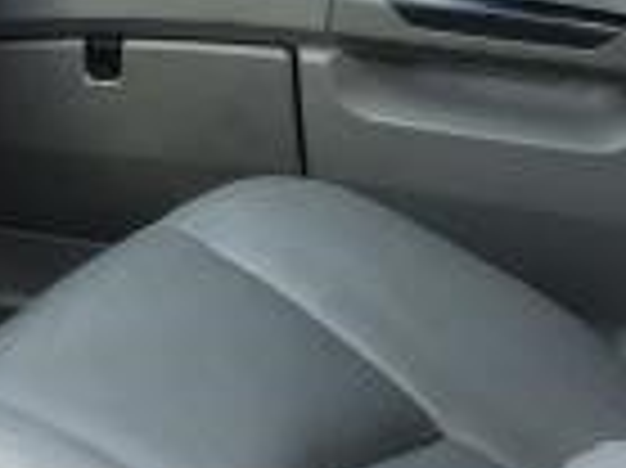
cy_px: 1238
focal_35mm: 161
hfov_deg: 11.3
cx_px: -558
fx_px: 2909
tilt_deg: -37.1
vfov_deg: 8.2
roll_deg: -1.9
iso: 40
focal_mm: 3.99
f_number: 1.8
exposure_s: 1/120
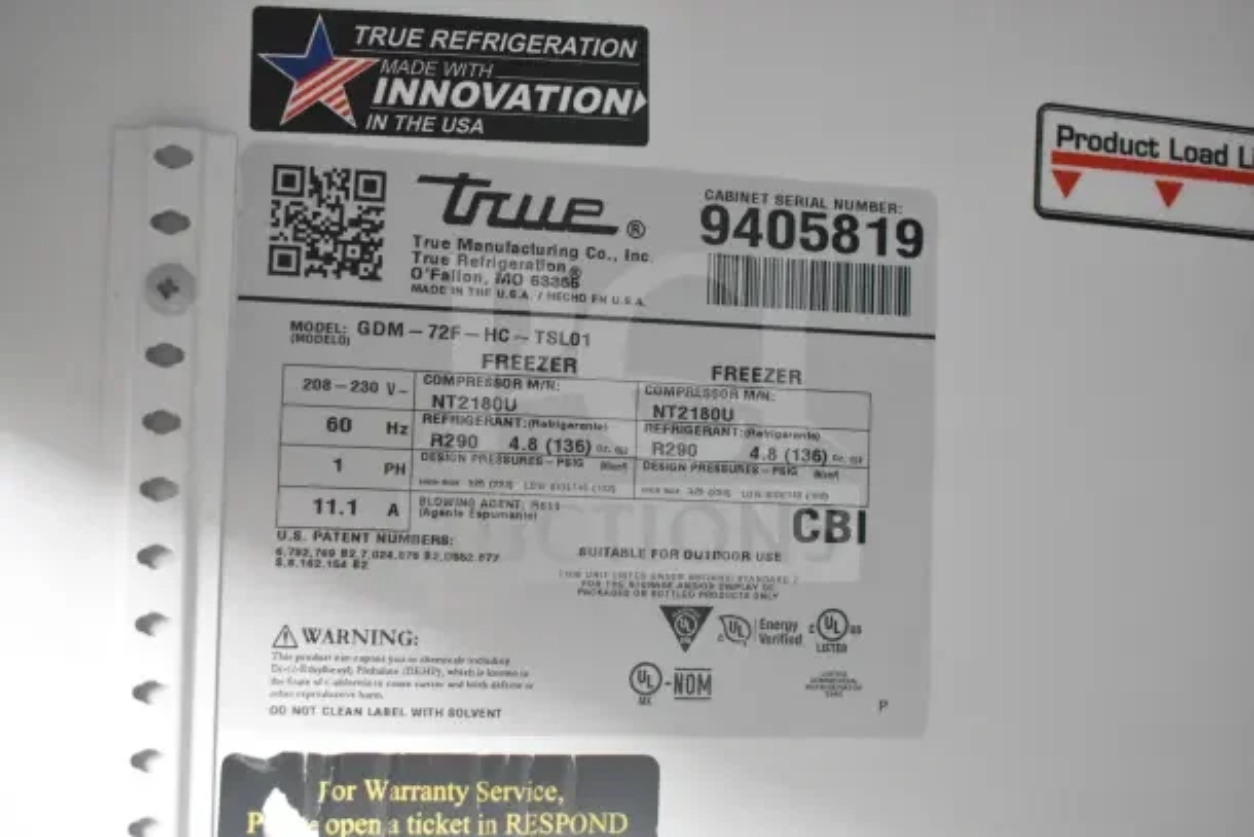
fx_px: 1516
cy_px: 418
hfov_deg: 45.0
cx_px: 627
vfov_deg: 30.9
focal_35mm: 44
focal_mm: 29
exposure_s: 1/60
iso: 6400
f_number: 4.2
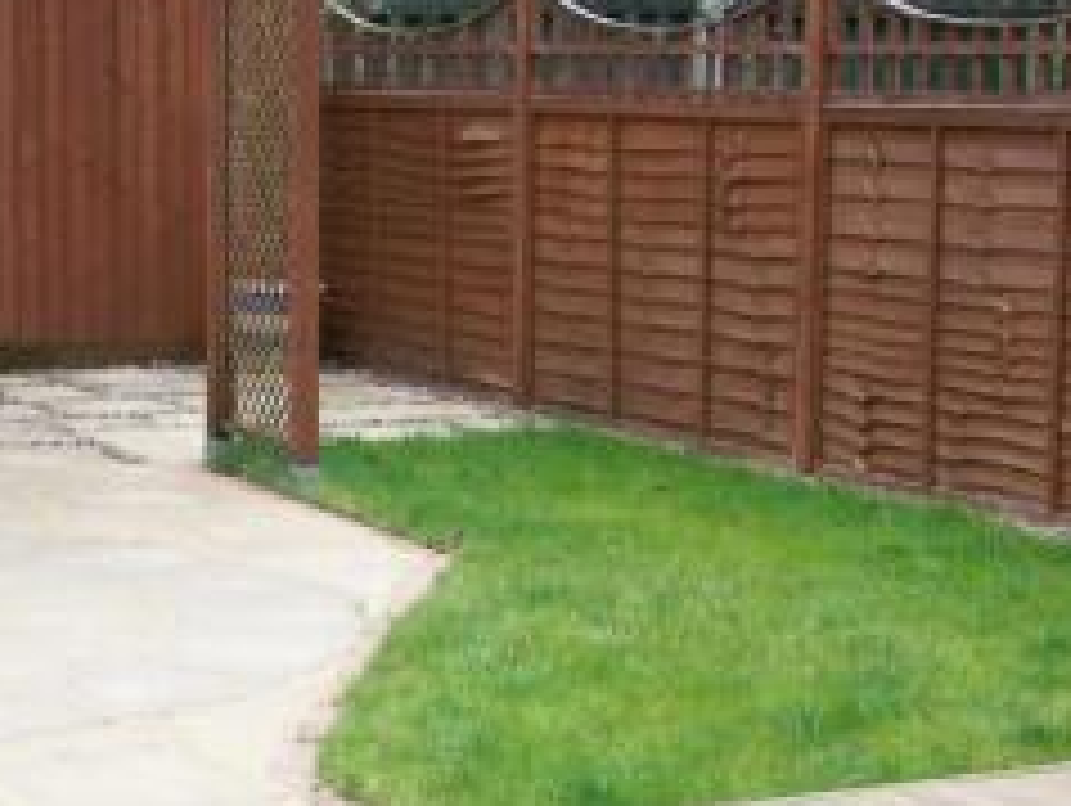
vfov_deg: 15.9
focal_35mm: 93
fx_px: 2880
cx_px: 335
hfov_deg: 21.0
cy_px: 574
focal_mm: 6.3
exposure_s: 1/250
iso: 64
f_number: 2.8
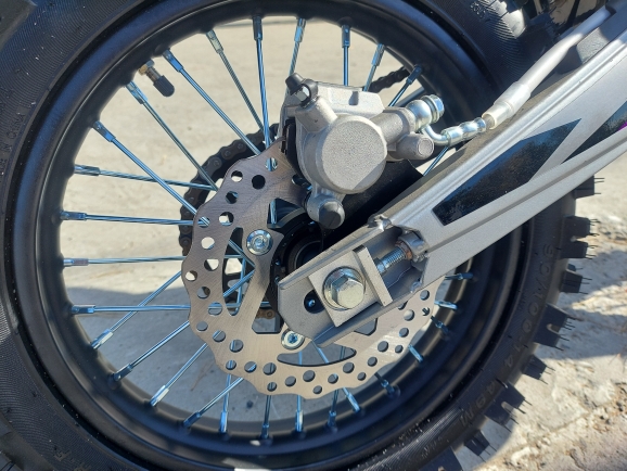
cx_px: 314
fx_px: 435
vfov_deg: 56.9
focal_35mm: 24
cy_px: 236
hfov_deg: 71.6
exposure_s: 1/653
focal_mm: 5.23
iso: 40
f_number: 1.8
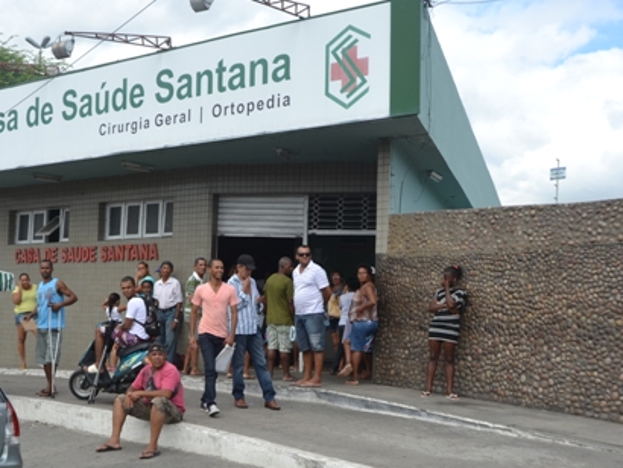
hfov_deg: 35.3
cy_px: 289
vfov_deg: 27.0
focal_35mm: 54
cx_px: 234
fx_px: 972
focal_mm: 24
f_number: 7.1
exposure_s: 1/200
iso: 100
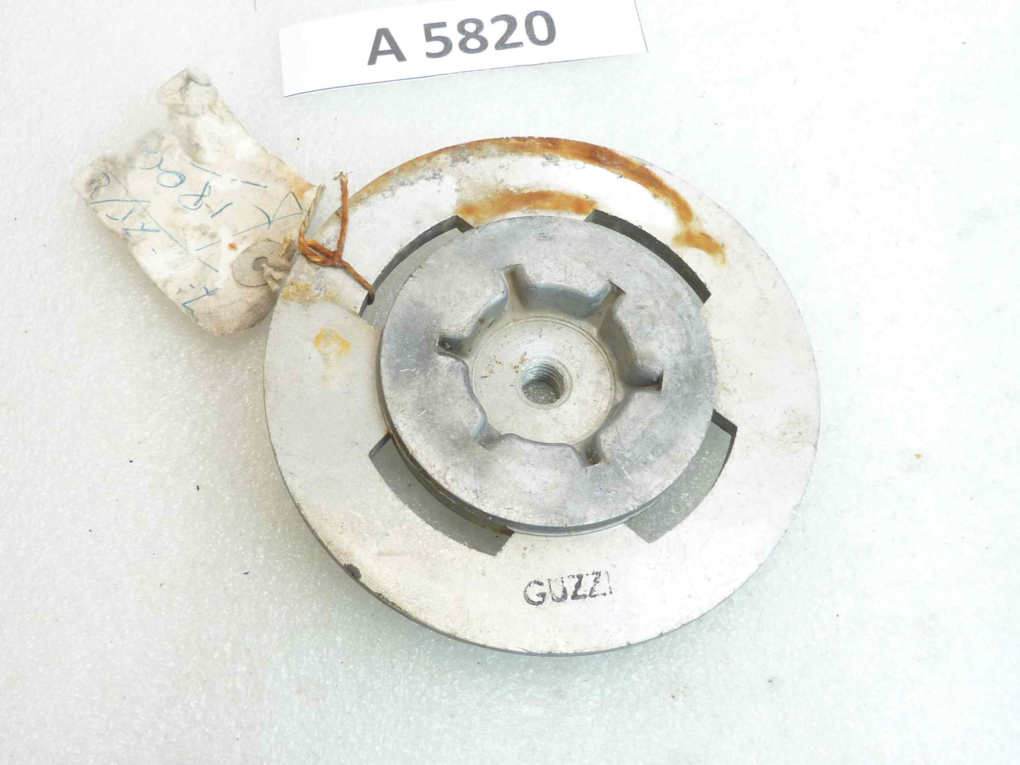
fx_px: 1120
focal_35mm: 38
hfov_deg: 49.0
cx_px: 510
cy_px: 382
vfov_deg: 37.7
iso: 80
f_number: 3.3
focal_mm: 4.4
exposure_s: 1/13
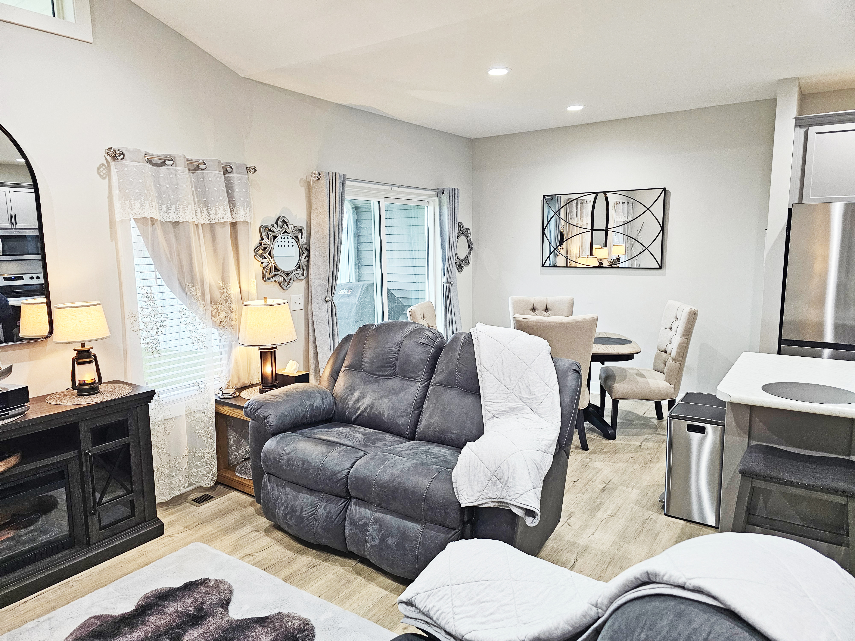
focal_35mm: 23
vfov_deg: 58.9
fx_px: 568
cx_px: 428
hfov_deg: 73.9
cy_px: 320
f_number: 1.7
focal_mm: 6.3
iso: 400
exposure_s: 1/120
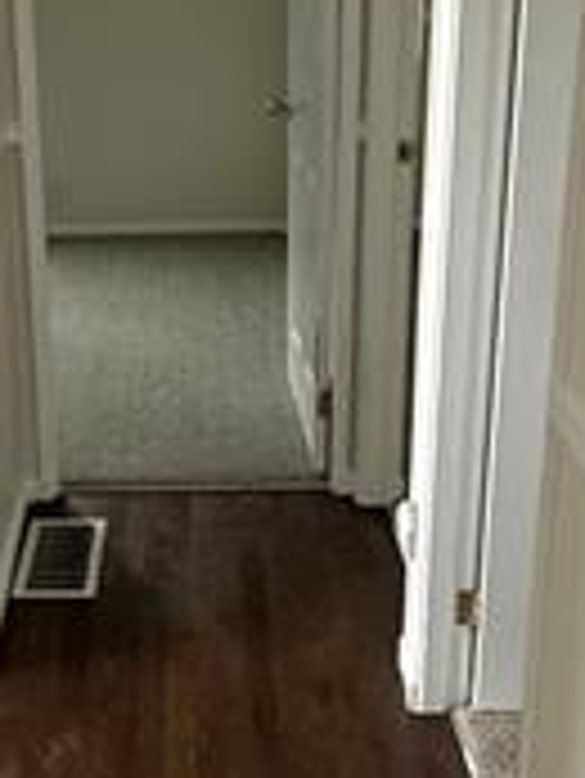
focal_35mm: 62
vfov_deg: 31.2
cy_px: 373
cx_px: 216
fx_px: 1395
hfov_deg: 23.6
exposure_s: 1/60
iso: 640
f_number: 2.2
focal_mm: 2.22
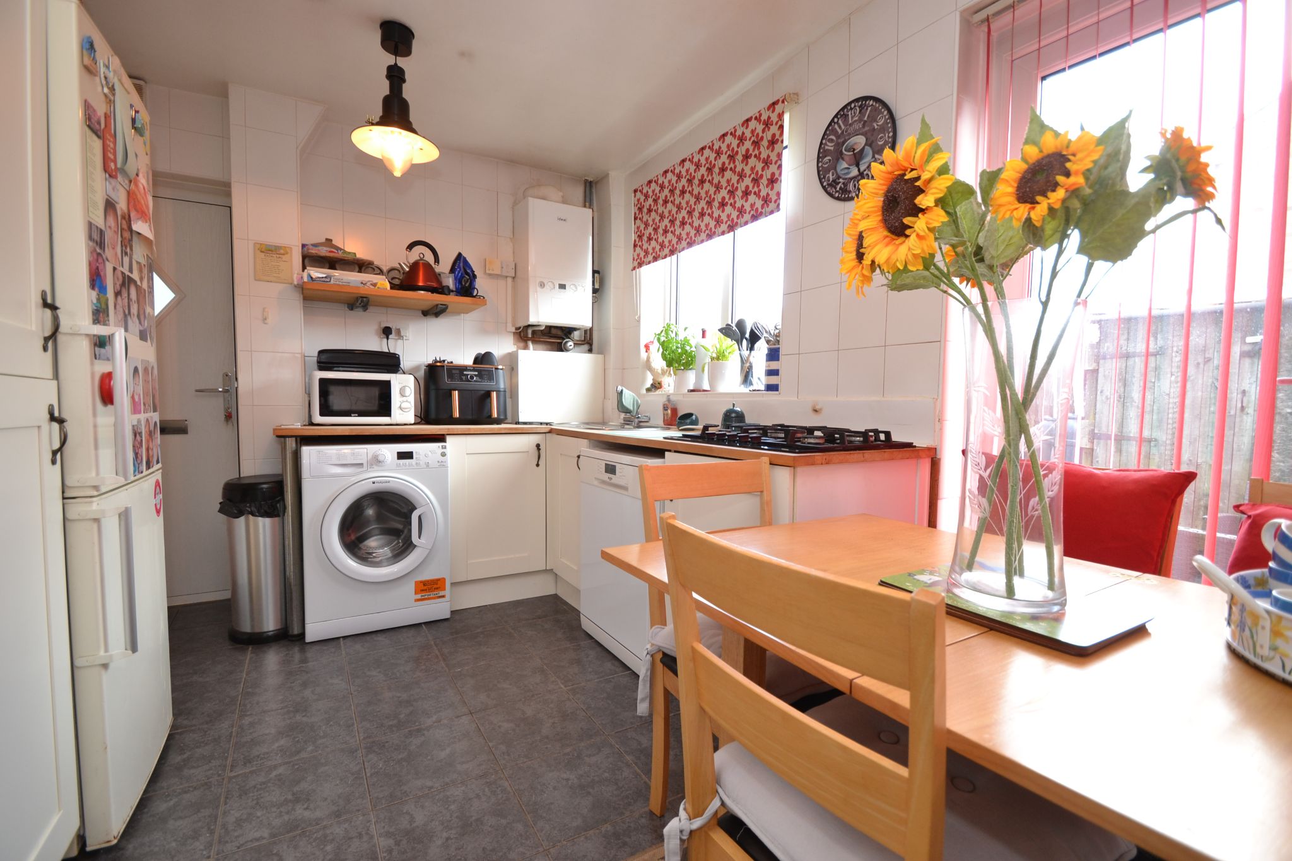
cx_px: 646
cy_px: 430
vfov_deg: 77.3
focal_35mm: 15
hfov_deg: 100.4
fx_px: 538
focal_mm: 10
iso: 400
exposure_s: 1/60
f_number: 4
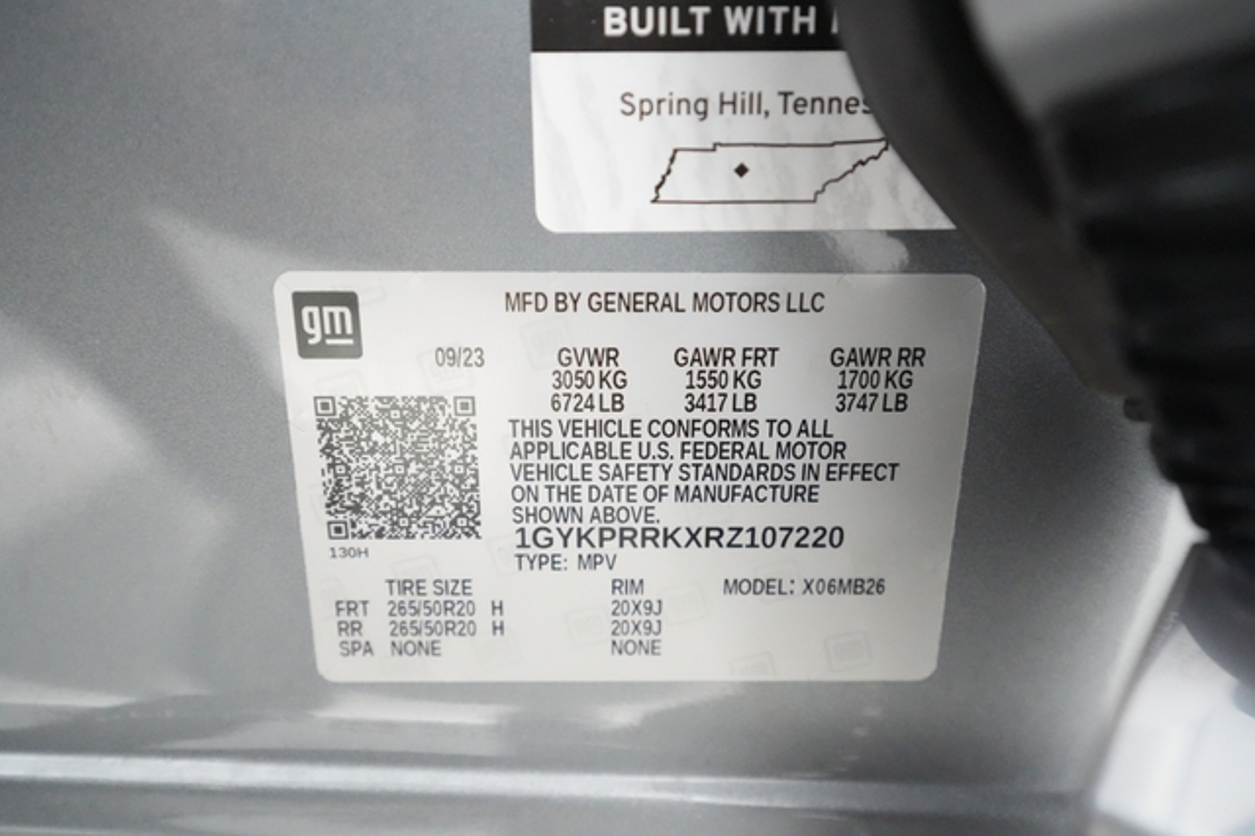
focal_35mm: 28
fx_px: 976
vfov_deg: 46.4
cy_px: 418
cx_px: 628
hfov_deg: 65.5
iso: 20000
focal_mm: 28
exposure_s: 1/100
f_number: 4.5
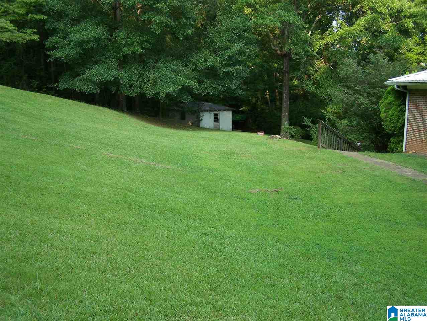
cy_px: 160
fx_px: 469
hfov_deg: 48.9
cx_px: 214
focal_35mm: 38
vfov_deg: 37.8
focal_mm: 6.3
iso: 80
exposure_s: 1/160
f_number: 2.8
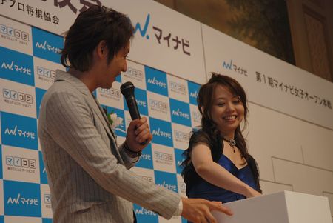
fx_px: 764
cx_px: 166
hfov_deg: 24.6
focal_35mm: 82
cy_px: 112
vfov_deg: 16.6
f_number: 5
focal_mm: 55
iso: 200
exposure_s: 1/60
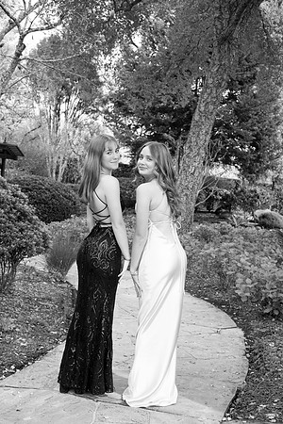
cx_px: 142
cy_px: 212
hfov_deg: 29.2
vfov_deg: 42.7
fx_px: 542
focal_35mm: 46
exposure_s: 1/800
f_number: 7.1
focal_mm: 46
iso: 1250
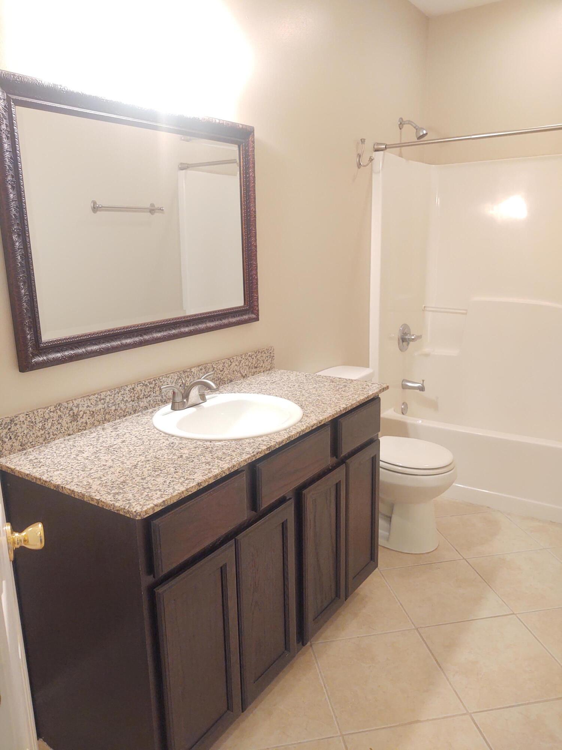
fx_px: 584
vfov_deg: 65.3
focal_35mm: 27
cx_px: 281
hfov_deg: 51.4
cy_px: 375
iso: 209
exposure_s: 1/60
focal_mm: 4.75
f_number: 1.7
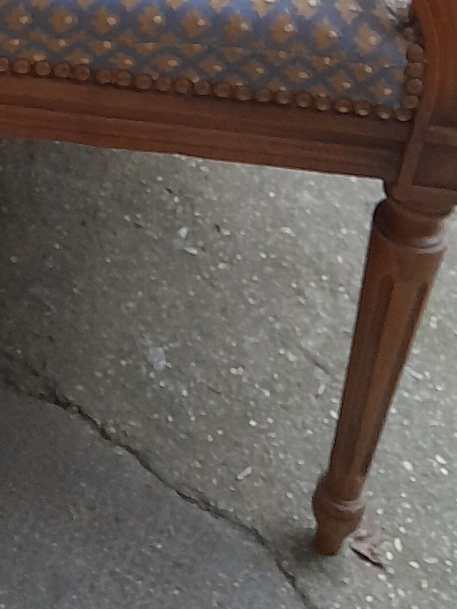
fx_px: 1655
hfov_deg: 15.5
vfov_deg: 18.0
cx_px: 39
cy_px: -378
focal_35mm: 94
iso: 500
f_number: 2
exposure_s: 1/24
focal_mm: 4.6
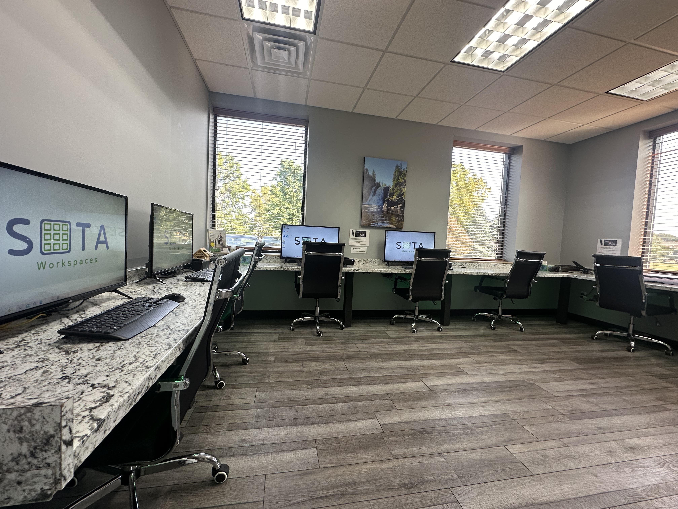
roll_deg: -2.1
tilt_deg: -2.9
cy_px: 254
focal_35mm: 14
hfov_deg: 102.1
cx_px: 339
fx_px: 274
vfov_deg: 85.7
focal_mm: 2.22
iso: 80
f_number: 2.2
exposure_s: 1/120
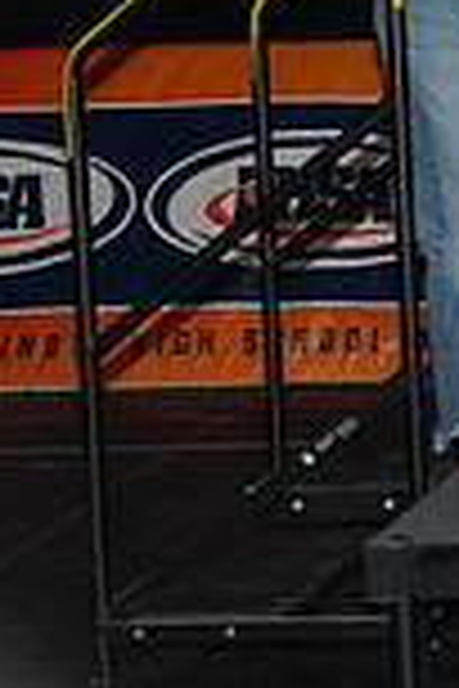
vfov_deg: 11.4
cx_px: 1179
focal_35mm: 178
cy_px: -16
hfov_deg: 7.2
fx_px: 3404
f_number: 8
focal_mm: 47
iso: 1250
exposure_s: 1/250
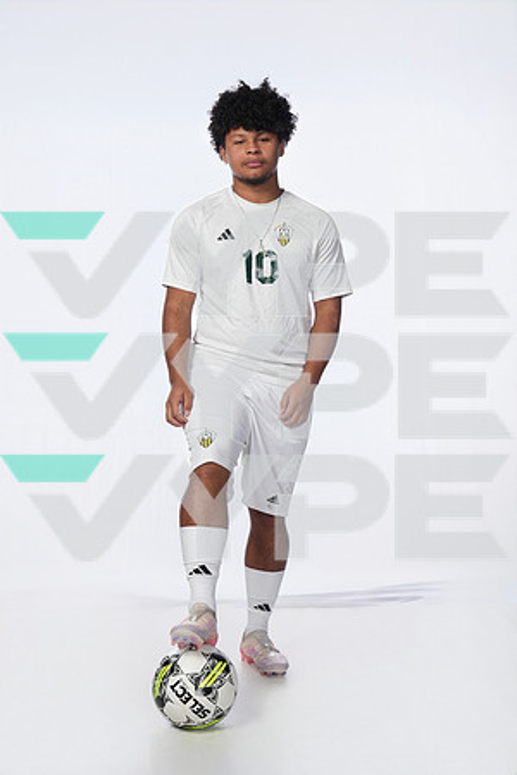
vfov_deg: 42.7
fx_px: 991
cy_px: 388
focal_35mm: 46
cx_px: 258
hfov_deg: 29.2
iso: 800
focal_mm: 46
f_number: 8
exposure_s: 1/250
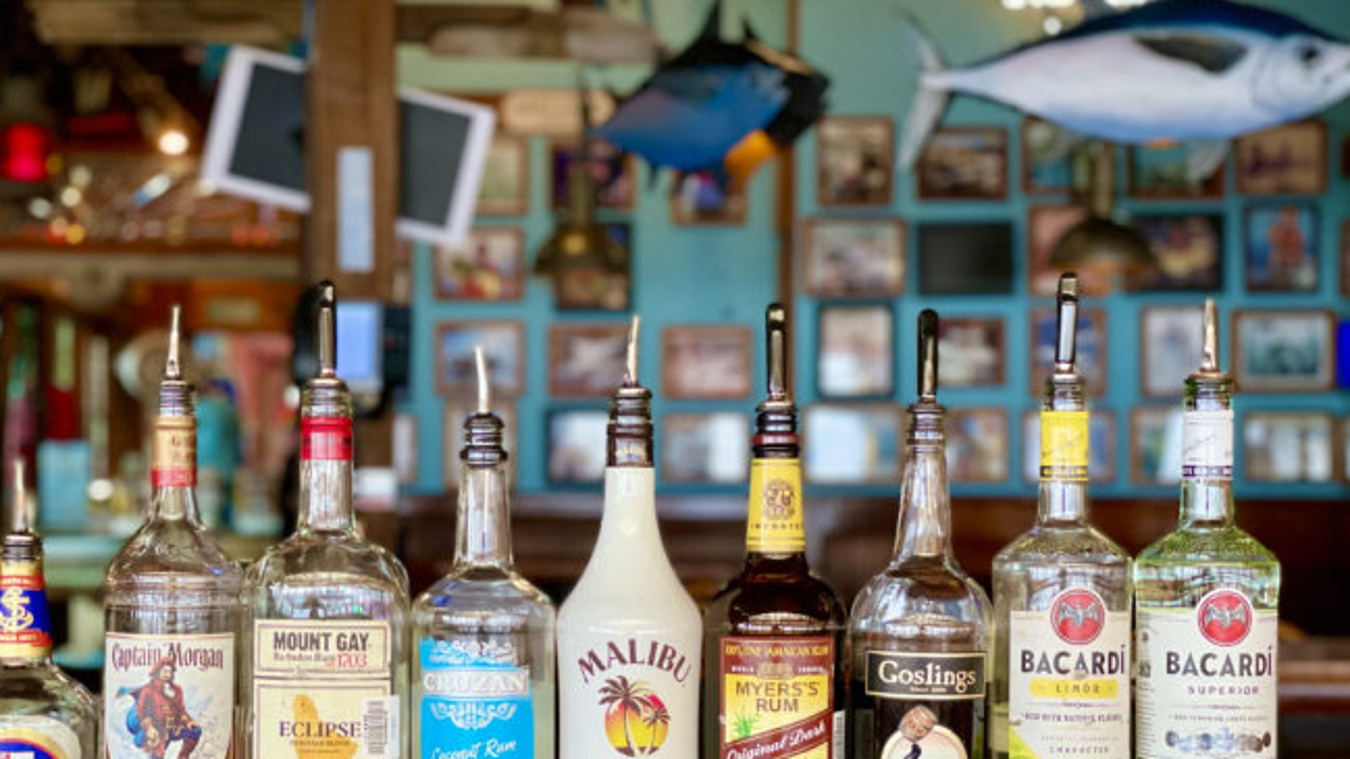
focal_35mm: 67
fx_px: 2398
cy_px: 541
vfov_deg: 17.9
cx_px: 605
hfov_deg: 31.4
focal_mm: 6
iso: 250
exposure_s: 1/120
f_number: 2
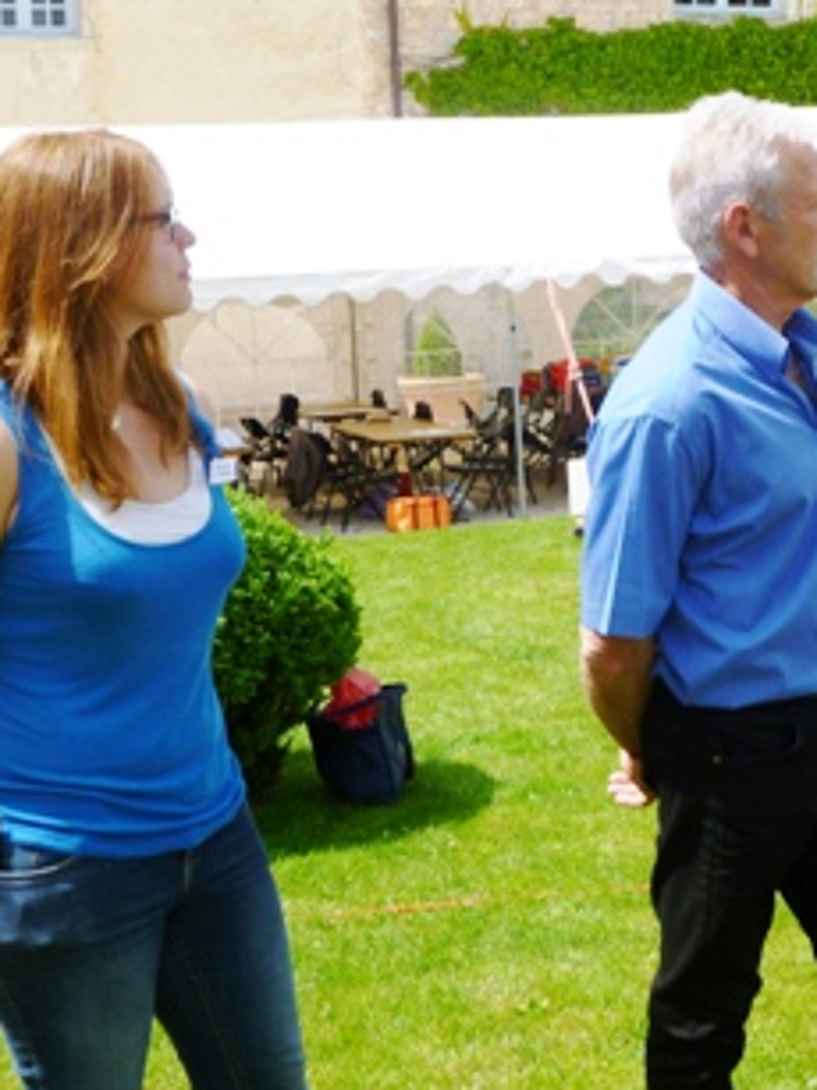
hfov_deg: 20.7
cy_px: 515
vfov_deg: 27.8
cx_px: 700
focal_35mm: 70
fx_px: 2204
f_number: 4
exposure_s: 1/500
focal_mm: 8.6
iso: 100
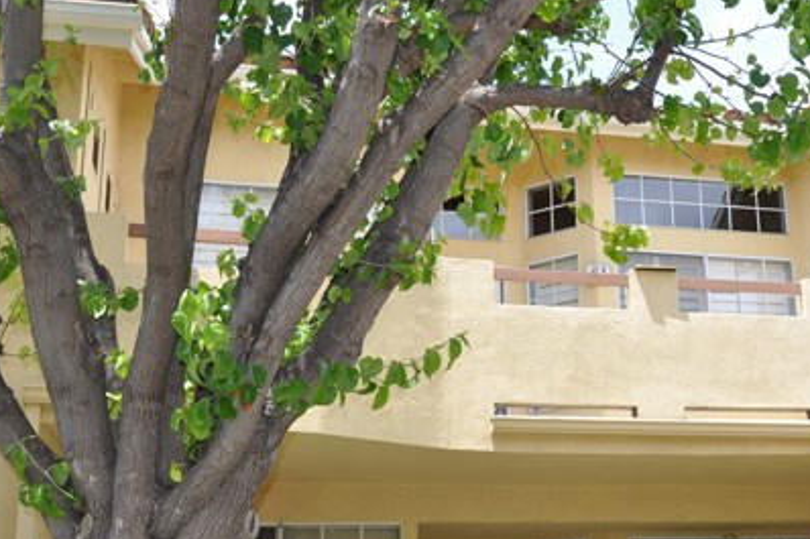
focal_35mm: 53
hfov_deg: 36.9
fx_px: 1192
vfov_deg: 25.4
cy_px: 363
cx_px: 578
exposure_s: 1/200
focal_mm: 22
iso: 200
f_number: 9
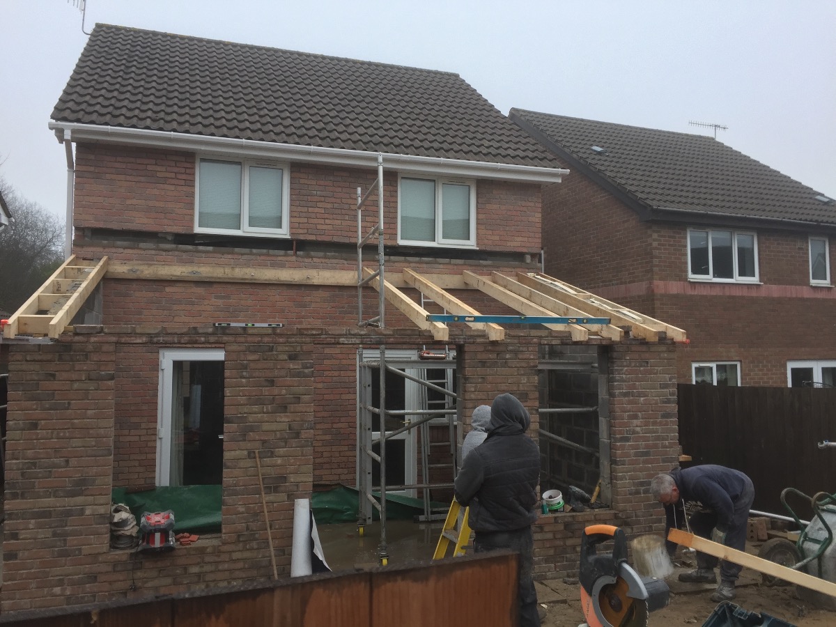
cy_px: 314
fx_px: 700
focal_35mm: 29
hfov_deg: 61.7
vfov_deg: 48.2
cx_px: 418
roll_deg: +0.0
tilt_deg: +4.2
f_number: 2.2
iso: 32
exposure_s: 1/130
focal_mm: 4.15
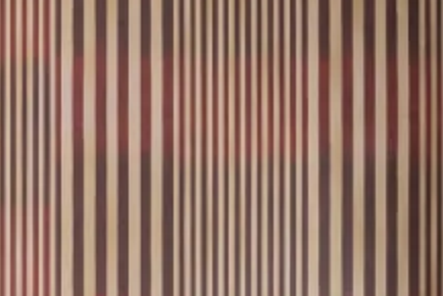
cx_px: 59
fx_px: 1453
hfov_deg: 17.1
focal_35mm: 118
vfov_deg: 11.3
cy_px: 398
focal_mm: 32
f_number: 20
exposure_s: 1/2.5
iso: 400
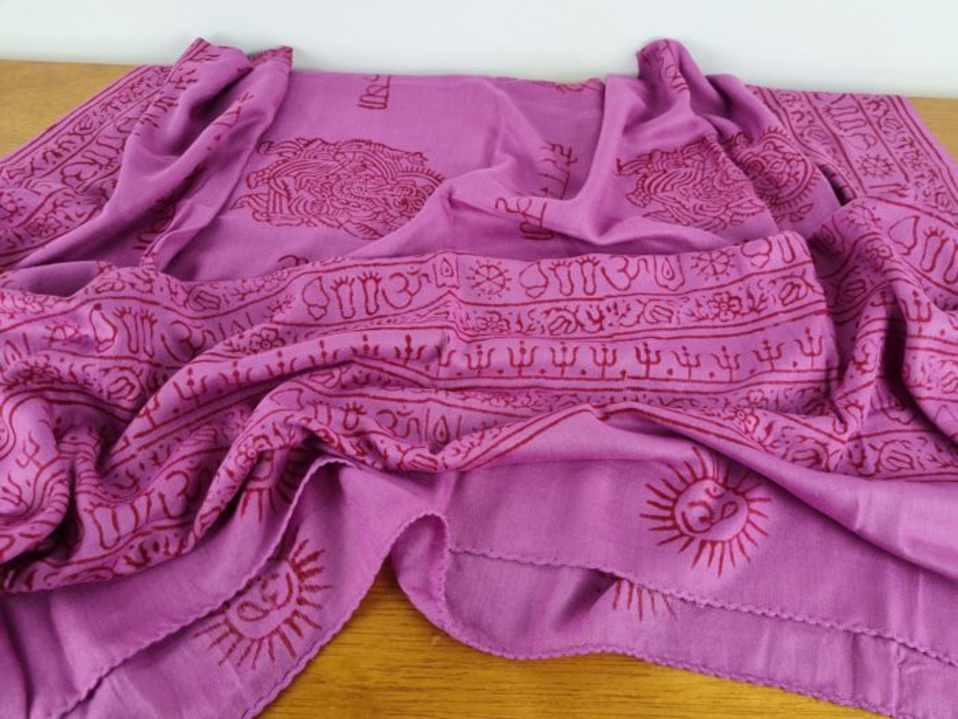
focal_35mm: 26
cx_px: 479
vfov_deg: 53.1
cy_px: 360
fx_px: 720
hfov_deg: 67.3
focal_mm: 5.4
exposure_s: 1/120
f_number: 1.8
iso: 50
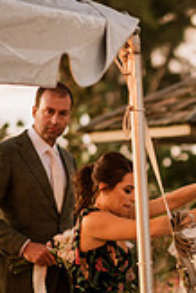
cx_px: 245
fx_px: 1915
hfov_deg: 5.8
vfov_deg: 8.7
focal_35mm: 235
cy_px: 250
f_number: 2
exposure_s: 1/160
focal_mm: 85
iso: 250
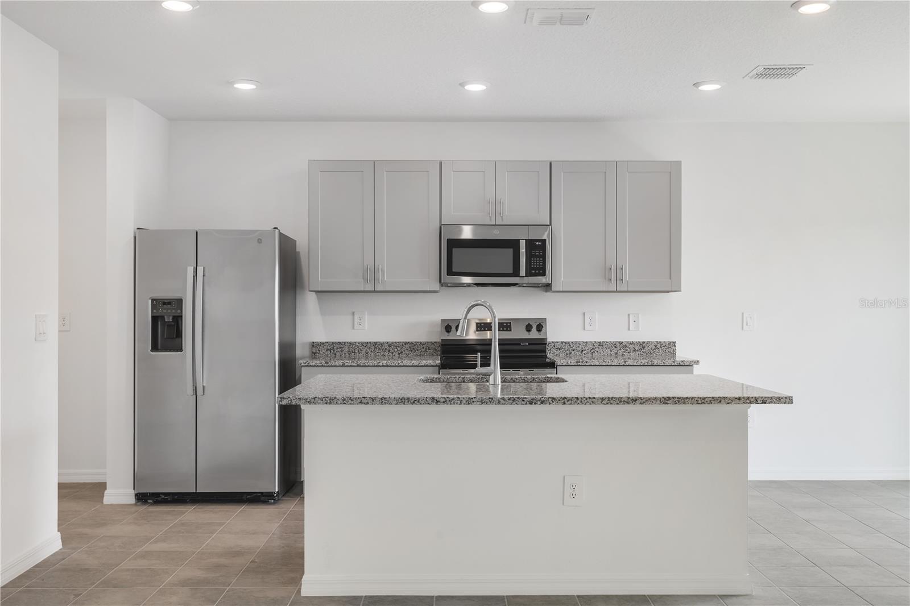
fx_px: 884
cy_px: 303
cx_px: 455
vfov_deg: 37.8
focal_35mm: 35
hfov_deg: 54.4
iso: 100
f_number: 9
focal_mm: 35
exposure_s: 1/1.67
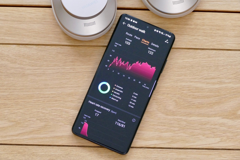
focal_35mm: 107
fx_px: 713
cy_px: 80
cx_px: 120
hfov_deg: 19.1
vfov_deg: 12.8
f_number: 4.5
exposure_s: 1/50
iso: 1600
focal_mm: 39.2
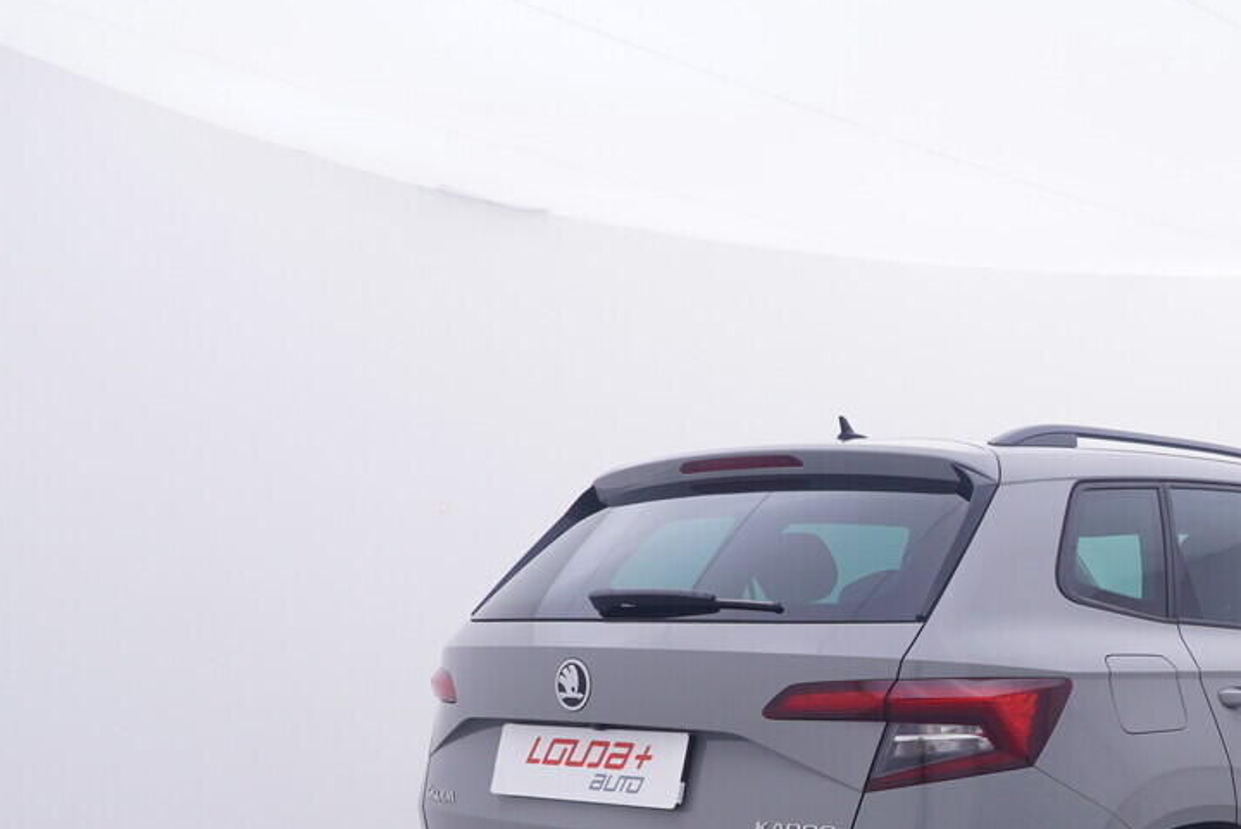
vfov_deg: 29.1
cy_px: 696
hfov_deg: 39.7
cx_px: 1162
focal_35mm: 45
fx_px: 1552
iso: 200
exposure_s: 1/80
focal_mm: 15
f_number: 5
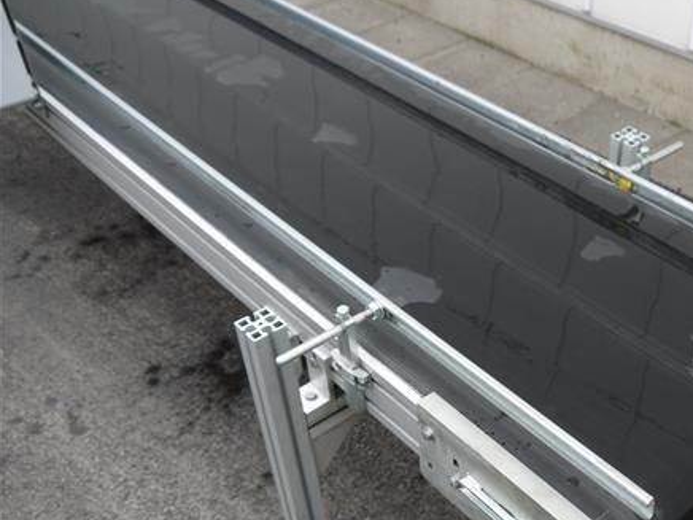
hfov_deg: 41.8
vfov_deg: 32.6
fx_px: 881
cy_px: 347
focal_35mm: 44
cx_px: 507
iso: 100
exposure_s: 1/125
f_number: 4
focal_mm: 15
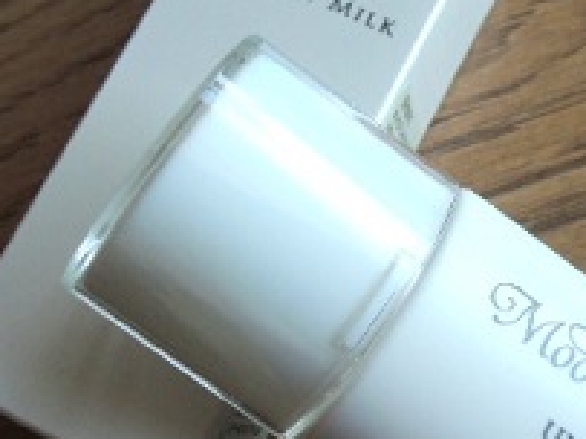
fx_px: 897
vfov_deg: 27.5
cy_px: 245
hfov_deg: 35.5
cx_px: 433
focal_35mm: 53
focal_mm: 4.3
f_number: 2.8
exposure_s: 1/40
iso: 100
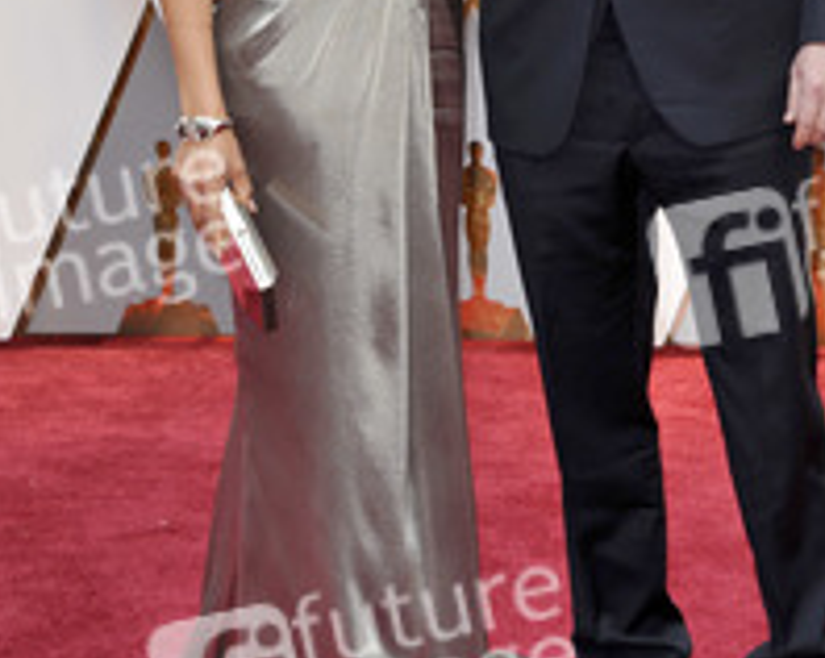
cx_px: 485
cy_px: 42
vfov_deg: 10.4
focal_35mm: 148
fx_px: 3610
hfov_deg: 13.0
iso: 1000
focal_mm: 78
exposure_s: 1/250
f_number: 7.1
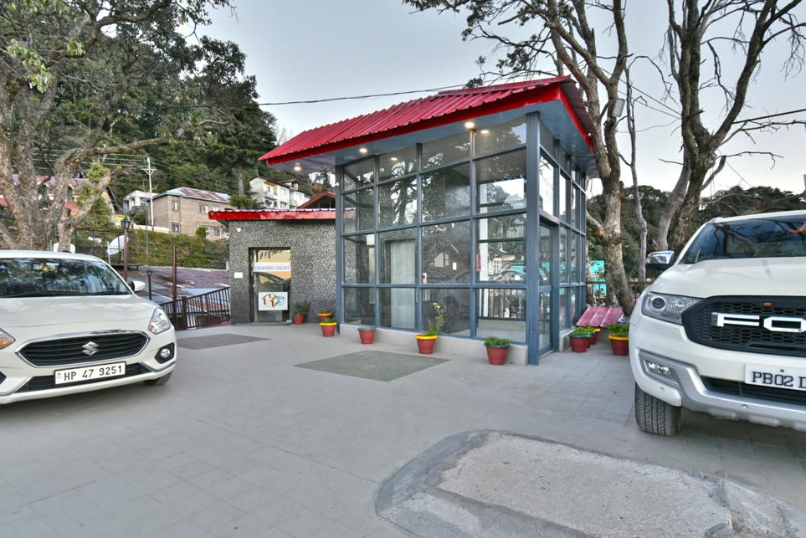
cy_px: 291
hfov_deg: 90.0
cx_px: 409
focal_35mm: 18
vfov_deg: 67.3
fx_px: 403
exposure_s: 1/640
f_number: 8
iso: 4000
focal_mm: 16
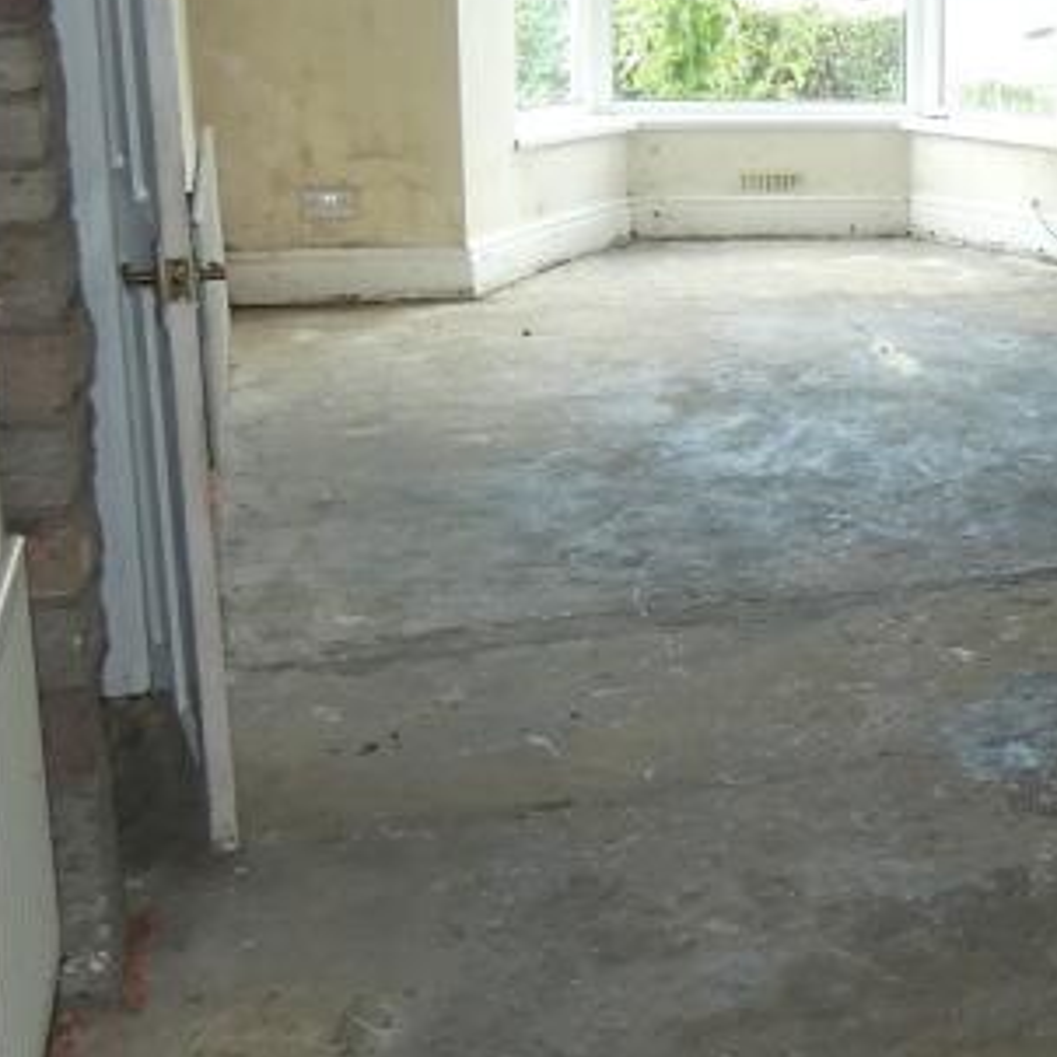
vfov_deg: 28.5
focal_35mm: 60
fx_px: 2073
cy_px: 392
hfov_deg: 24.1
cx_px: 1466
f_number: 2.8
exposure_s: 1/60
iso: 160
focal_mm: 3.6
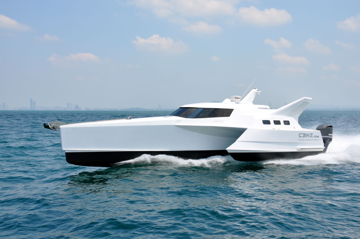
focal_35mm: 52
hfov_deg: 37.9
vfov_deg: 25.7
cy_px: 120
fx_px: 524
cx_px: 180
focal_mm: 35
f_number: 10
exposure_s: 1/400
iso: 200
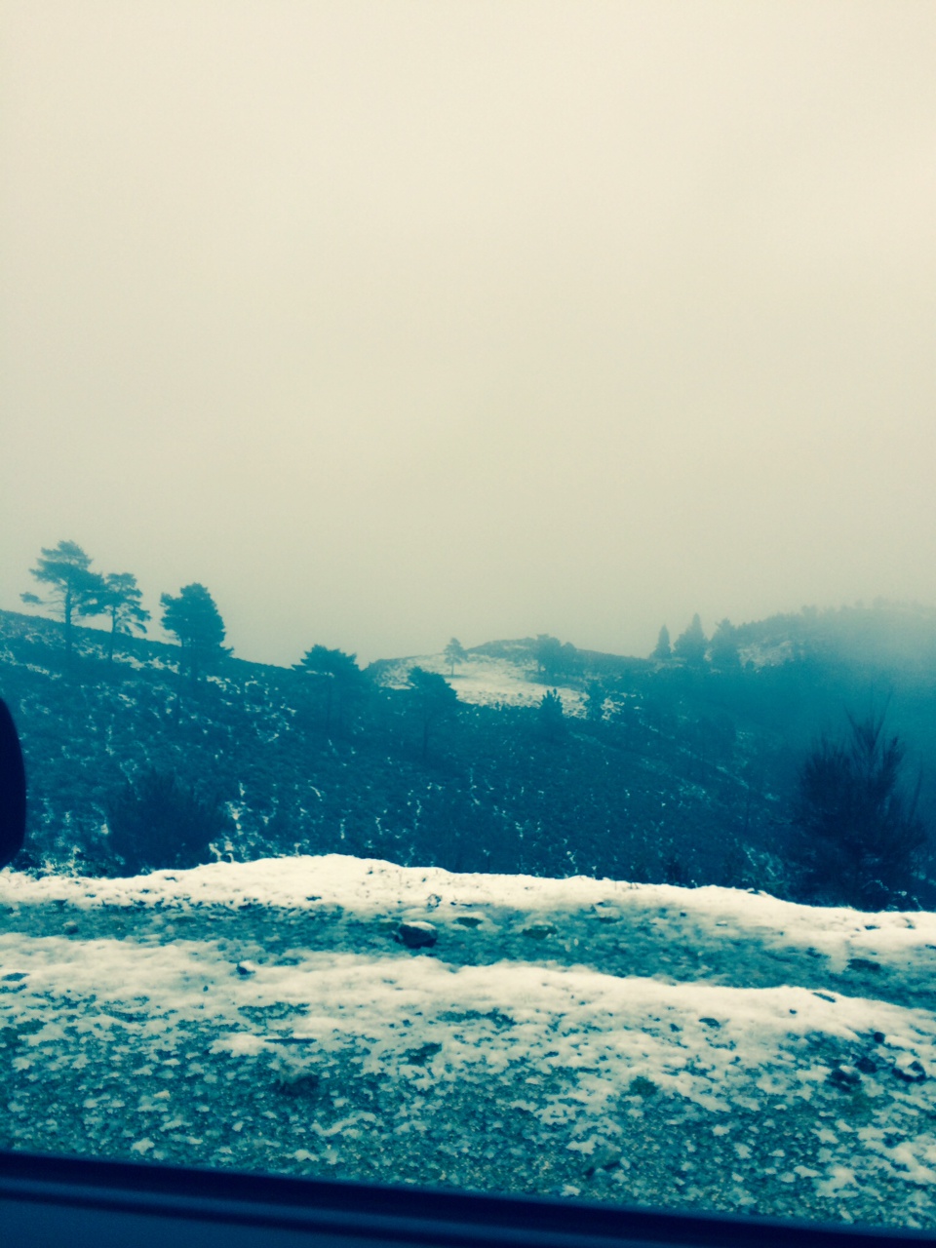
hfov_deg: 46.8
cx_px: 468
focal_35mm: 30
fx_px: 1082
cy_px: 624
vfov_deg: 60.0
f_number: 2.2
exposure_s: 1/746
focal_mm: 4.12
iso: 32
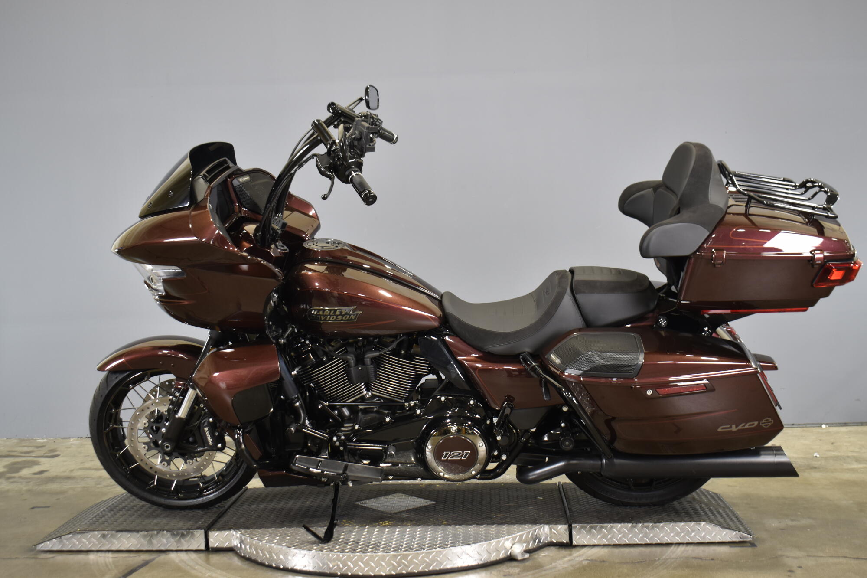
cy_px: 289
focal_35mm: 44
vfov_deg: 30.8
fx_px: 1047
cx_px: 434
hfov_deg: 45.0
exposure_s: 1/13
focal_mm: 29
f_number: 4.2
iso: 400
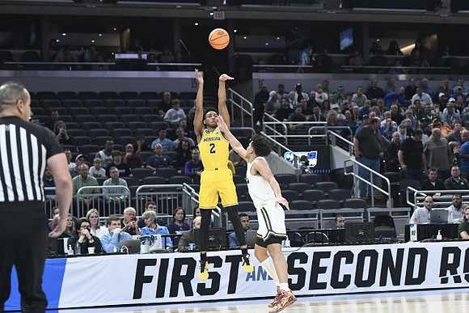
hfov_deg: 27.0
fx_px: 977
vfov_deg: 18.2
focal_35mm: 75
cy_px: 156
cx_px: 234
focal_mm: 75
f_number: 2.8
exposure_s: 1/1000
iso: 3200
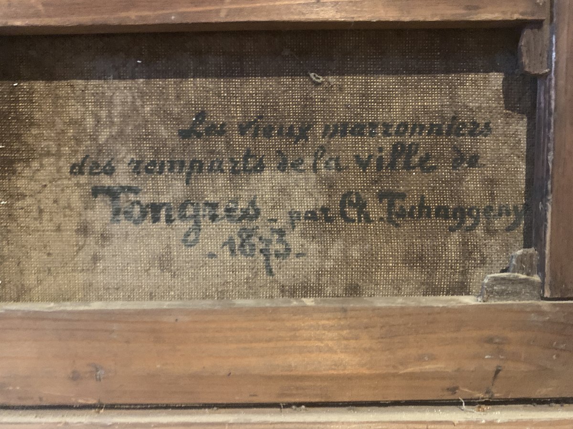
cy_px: 214
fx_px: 430
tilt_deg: -14.3
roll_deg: -0.8
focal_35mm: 26
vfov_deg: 53.1
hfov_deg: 67.3
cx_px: 286
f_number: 1.8
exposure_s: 1/30
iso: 800
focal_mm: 4.25
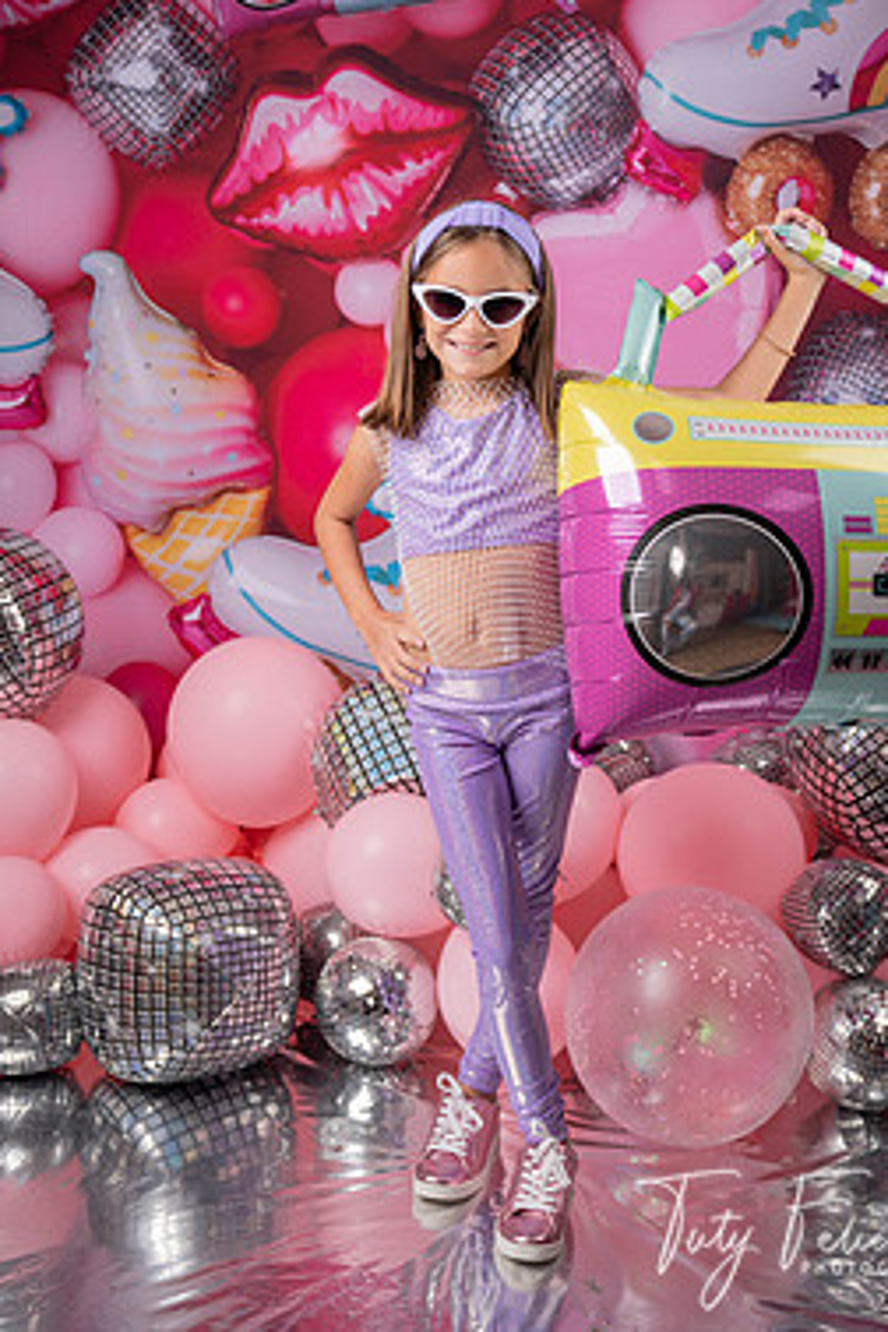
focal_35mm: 44
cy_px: 557
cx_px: 490
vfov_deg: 44.3
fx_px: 1628
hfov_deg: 30.5
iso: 64
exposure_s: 1/100
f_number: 4
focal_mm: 37
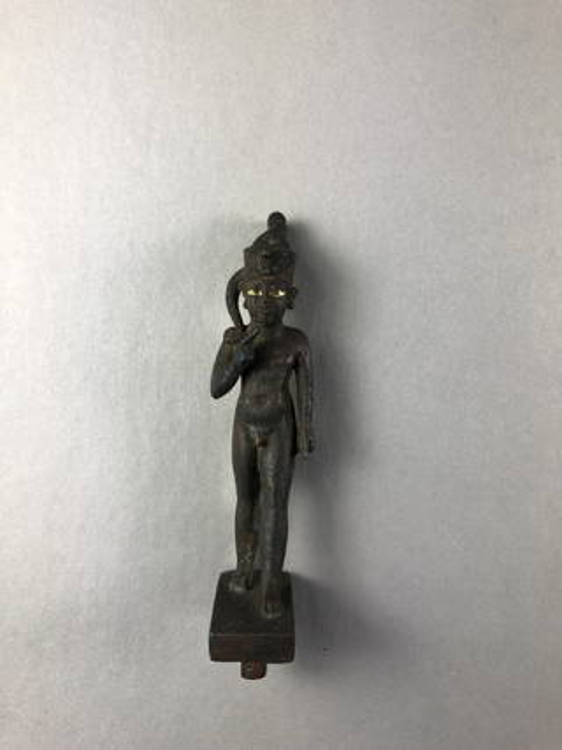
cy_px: 375
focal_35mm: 28
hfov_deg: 49.7
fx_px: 606
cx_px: 281
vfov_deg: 63.5
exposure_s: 1/213
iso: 20
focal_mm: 3.99
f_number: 1.8
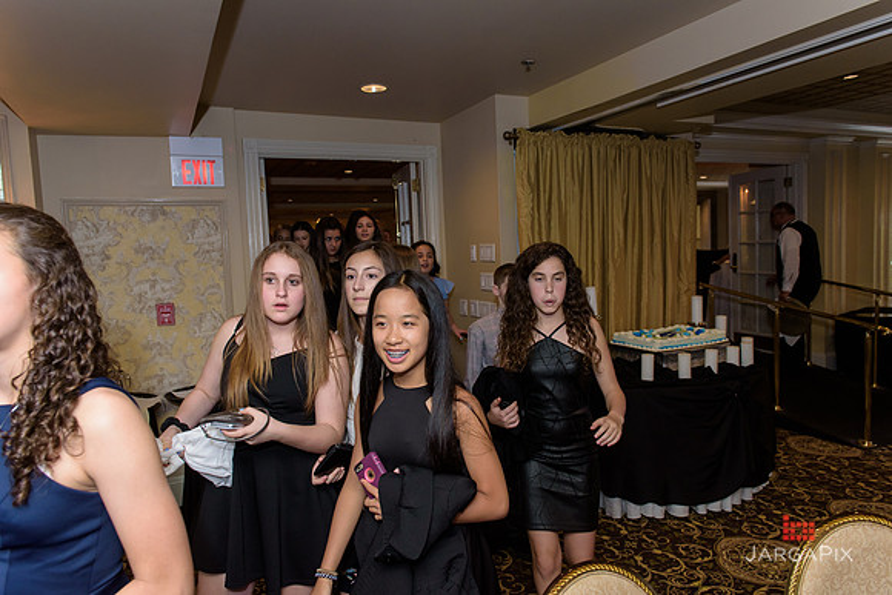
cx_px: 446
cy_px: 298
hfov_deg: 73.7
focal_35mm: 24
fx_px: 595
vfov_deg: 53.2
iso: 1250
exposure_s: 1/125
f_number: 4
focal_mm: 24
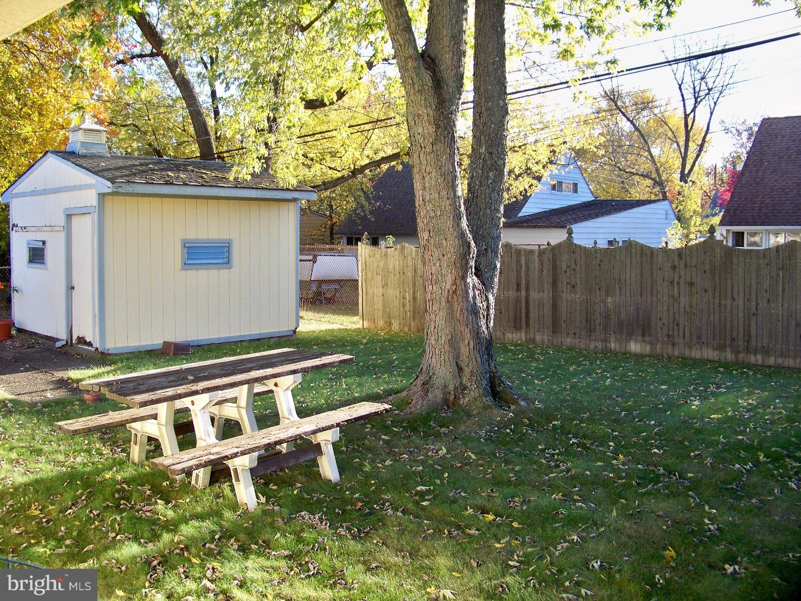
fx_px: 764
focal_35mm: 33
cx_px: 400
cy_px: 300
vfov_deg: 42.9
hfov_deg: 55.4
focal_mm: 5.85
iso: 80
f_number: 2.8
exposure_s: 1/125
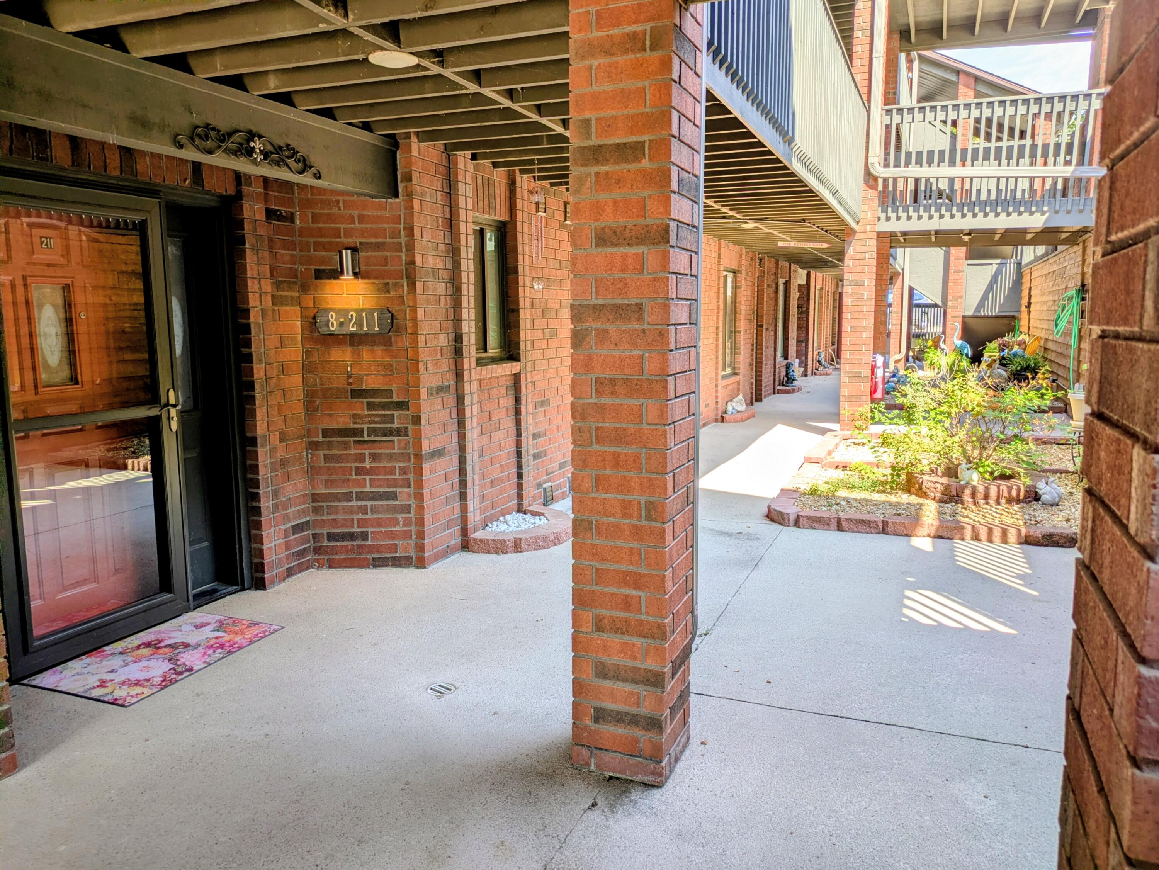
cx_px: 580
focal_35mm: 25
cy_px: 435
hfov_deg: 69.4
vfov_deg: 54.9
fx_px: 837
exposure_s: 1/413
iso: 42
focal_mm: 5.43
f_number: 1.89
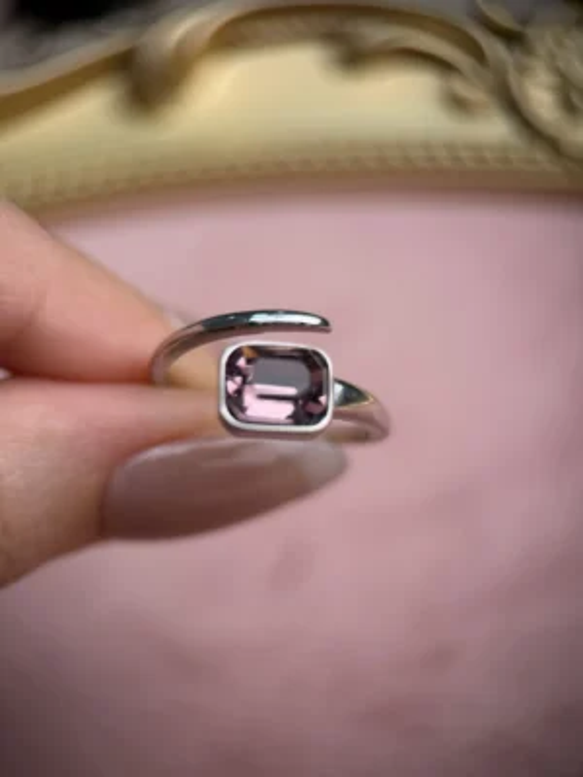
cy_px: 388
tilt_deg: -48.1
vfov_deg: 71.6
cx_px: 292
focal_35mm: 24
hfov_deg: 56.8
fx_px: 539
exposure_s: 1/654
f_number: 1.78
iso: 80
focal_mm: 6.76
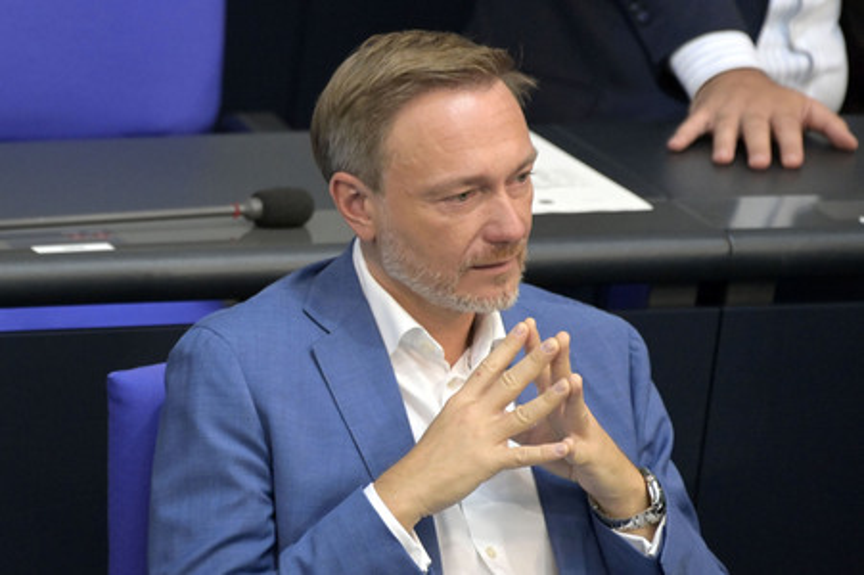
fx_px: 11991
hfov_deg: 4.1
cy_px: 288
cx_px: 432
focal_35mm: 500
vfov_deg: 2.7
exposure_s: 1/400
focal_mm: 500
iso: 8000
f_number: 5.6
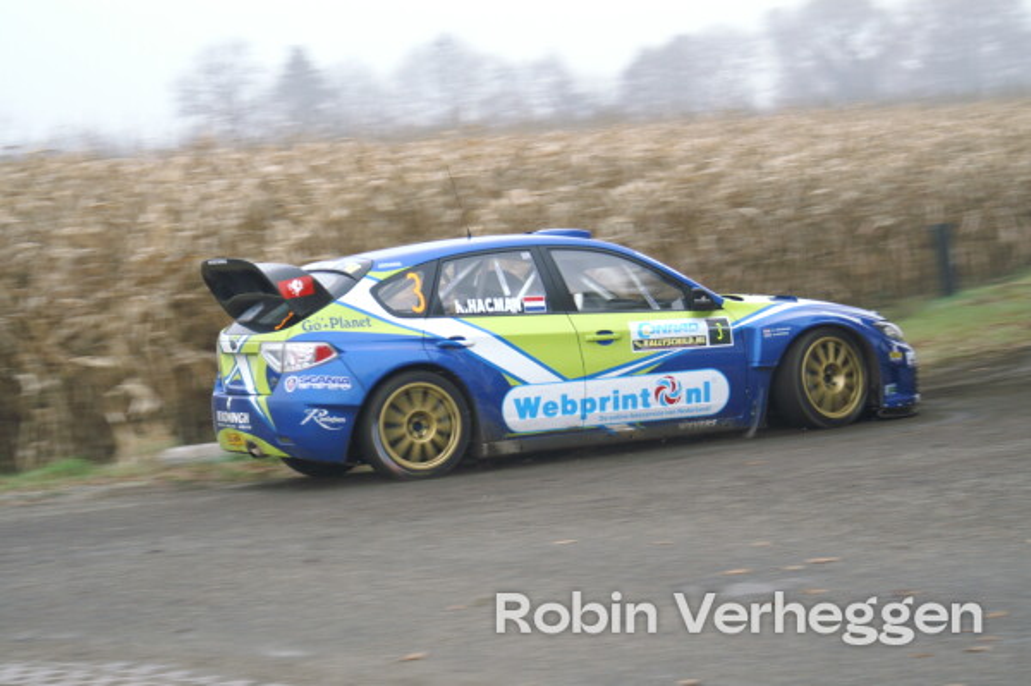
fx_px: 3005
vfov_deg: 13.0
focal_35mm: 105
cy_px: 343
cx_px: 516
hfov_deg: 19.5
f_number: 5.6
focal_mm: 70
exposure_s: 1/80
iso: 400
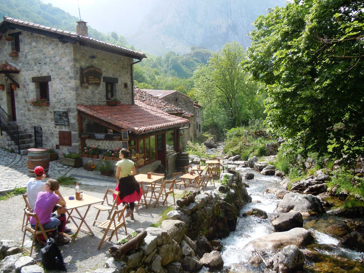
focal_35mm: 31
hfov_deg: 58.3
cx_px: 177
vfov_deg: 45.4
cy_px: 140
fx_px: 326
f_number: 3.5
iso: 100
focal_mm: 5.4
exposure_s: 1/500
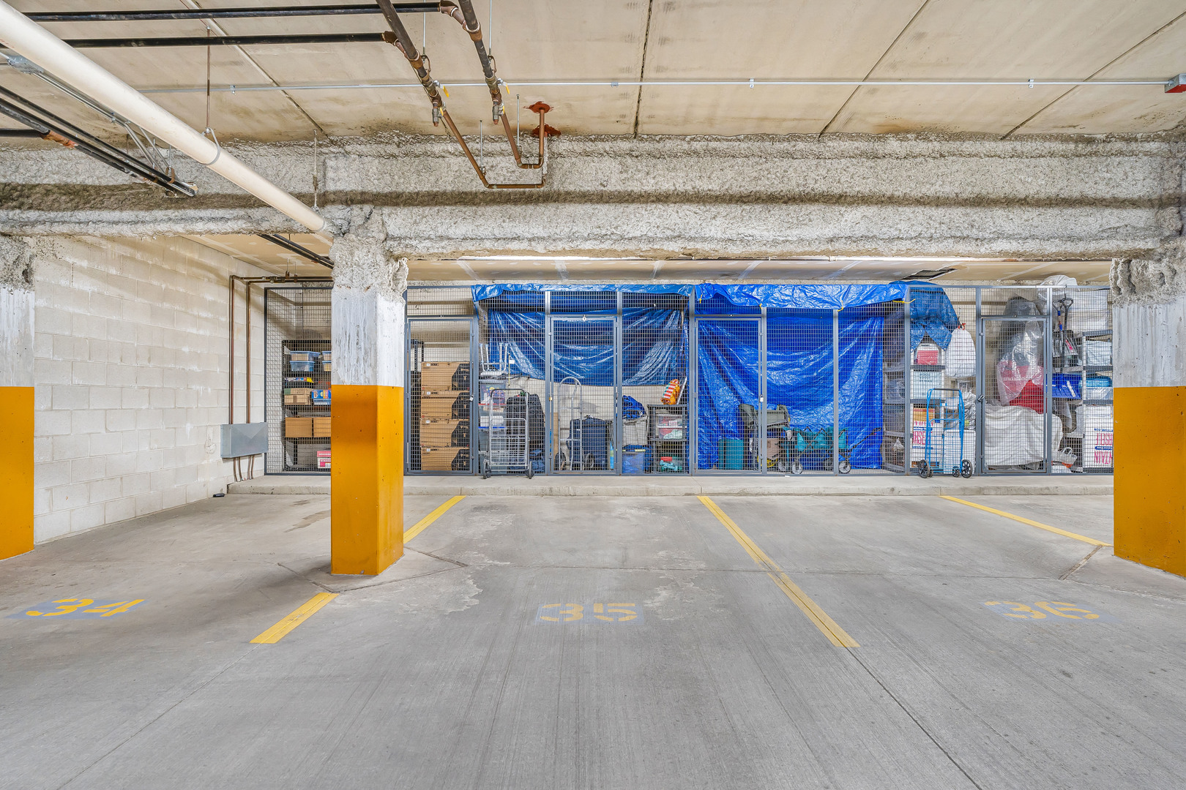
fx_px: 692
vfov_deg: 59.5
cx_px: 593
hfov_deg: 81.2
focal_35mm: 21
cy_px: 395
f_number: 9
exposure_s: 4
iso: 640
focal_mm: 21
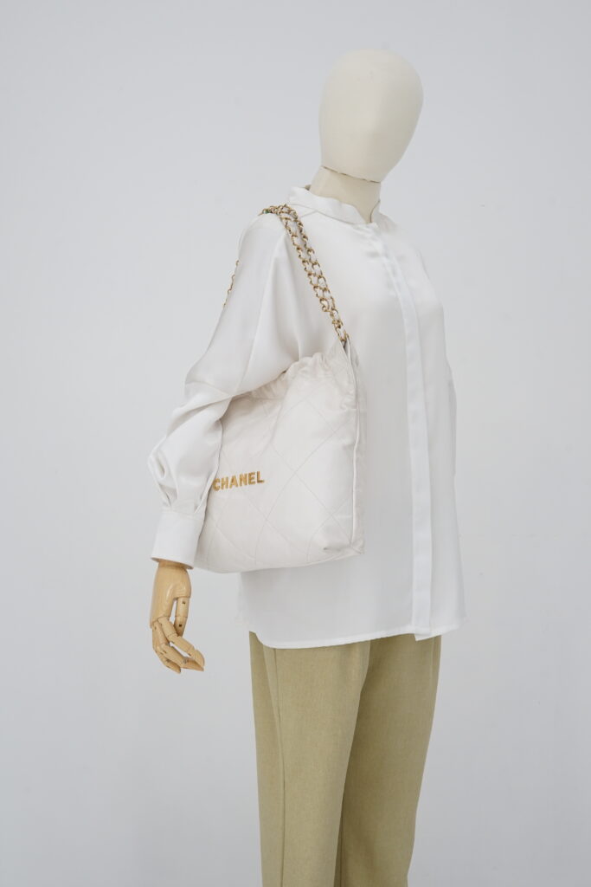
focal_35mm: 50
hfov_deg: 27.0
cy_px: 444
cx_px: 296
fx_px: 1231
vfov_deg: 39.6
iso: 640
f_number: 8
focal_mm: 50
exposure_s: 1/10
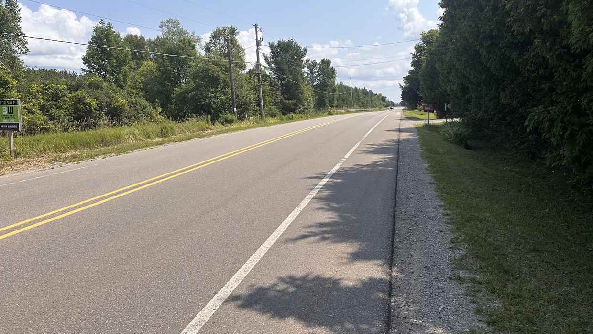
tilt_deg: +0.1
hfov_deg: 69.9
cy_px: 111
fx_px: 424
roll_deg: +2.1
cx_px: 302
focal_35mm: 27
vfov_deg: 42.3
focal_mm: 6.86
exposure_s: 1/7042
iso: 80
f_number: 1.78
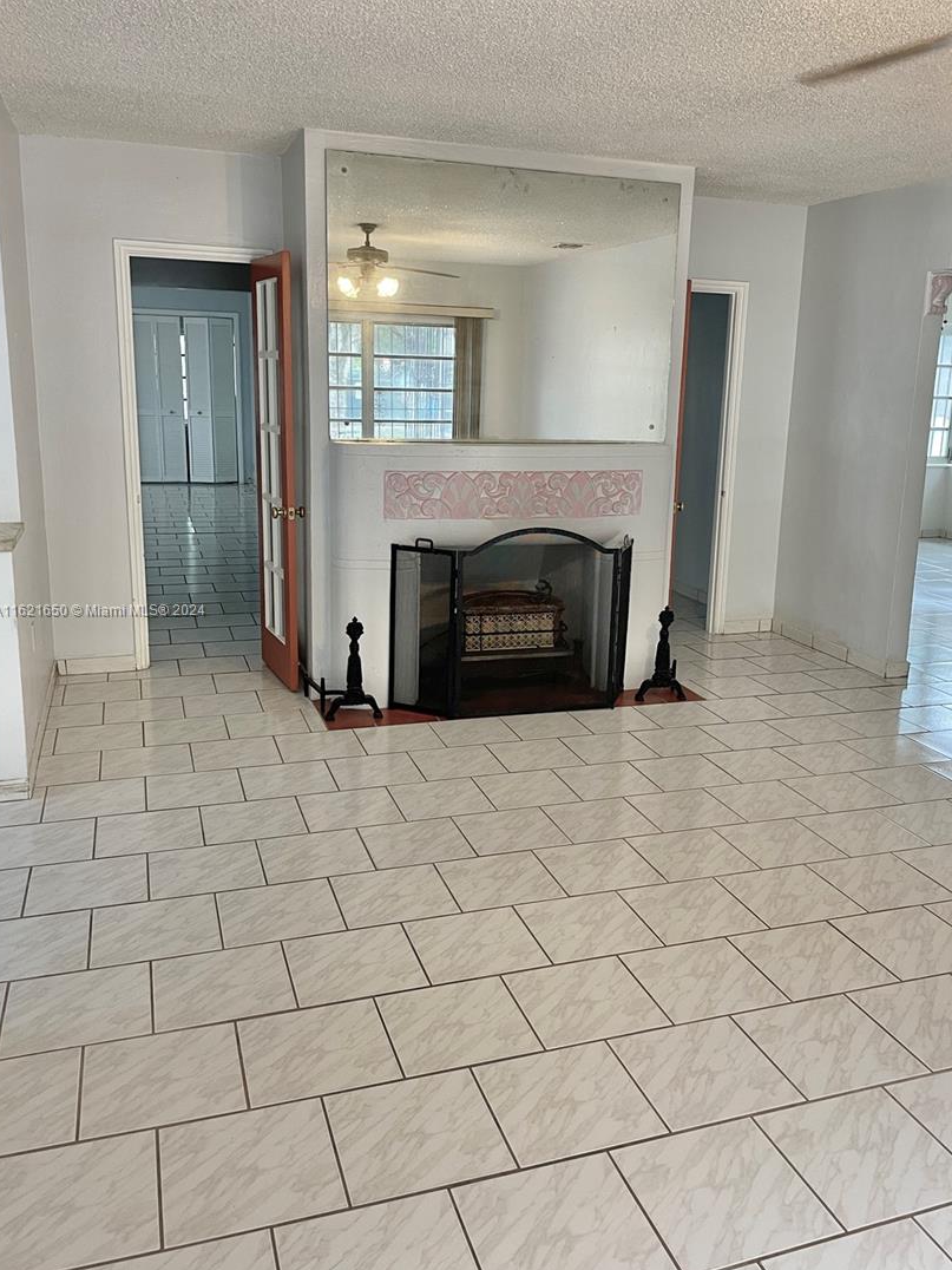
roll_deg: -1.3
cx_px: 520
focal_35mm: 29
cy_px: 611
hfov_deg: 48.2
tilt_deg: -12.1
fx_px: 1063
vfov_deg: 61.6
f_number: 1.6
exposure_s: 1/60
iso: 100
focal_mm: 4.2
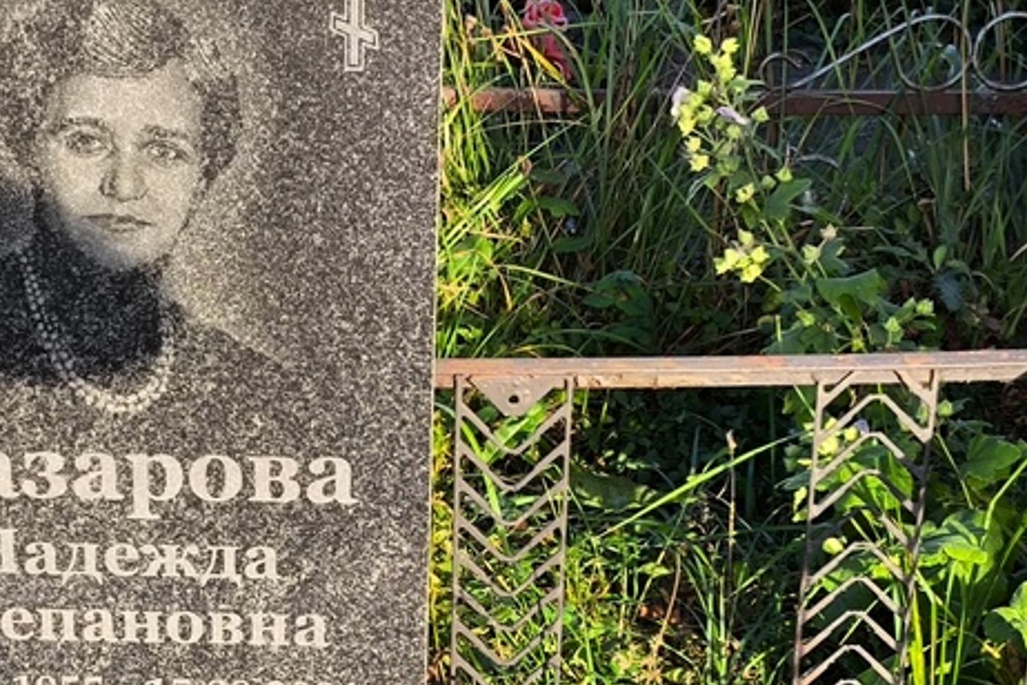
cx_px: 223
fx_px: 2567
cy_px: 652
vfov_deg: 15.0
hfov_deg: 22.4
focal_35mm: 90
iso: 50
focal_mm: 4.71
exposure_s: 1/277
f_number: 1.7
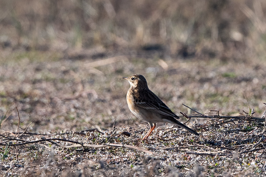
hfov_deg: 2.7
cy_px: 88
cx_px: 133
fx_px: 5541
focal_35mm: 750
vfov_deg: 1.8
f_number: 6.3
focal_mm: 500
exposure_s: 1/1250
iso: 400
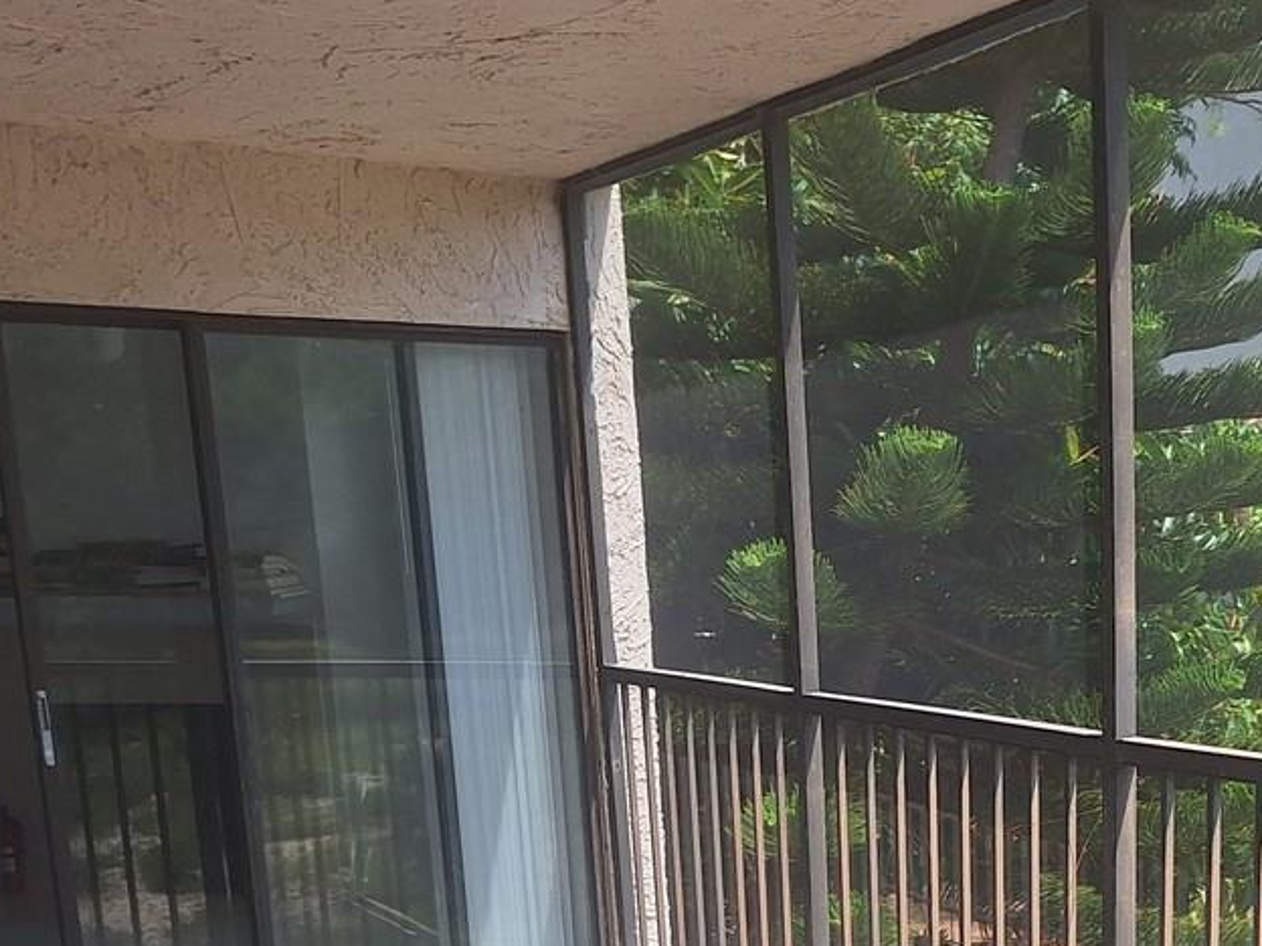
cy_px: 1035
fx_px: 2151
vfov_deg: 23.3
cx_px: 983
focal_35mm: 59
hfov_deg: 32.0
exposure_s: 1/792
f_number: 1.8
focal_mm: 5.54
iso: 40
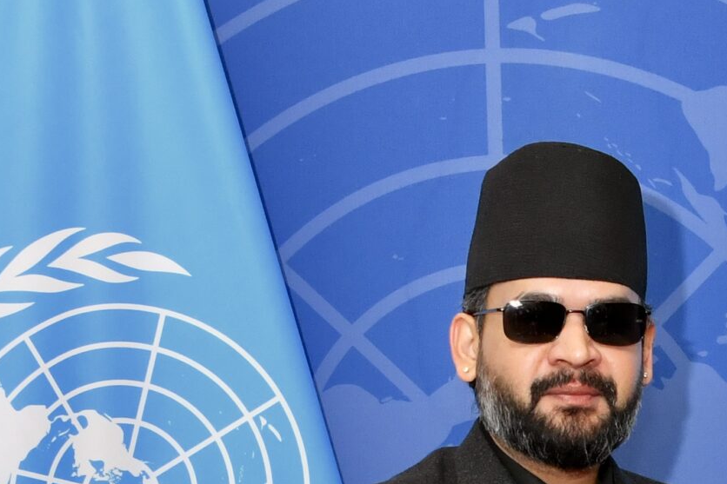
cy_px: 739
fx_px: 1979
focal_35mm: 98
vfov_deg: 13.1
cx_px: 817
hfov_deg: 19.8
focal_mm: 32
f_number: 4.5
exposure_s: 1/250
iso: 640
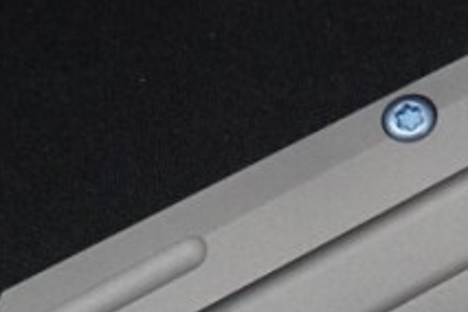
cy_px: 308
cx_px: 468
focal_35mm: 87
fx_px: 1131
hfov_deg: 22.5
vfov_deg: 15.4
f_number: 11
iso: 1250
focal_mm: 10.83
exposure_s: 1/30
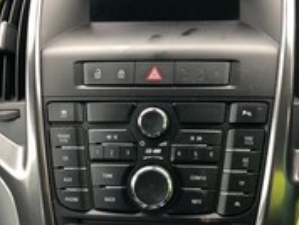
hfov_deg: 34.9
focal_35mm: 55
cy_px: 131
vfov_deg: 26.6
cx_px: 155
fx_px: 476
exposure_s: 1/30
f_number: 1.8
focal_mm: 4
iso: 25
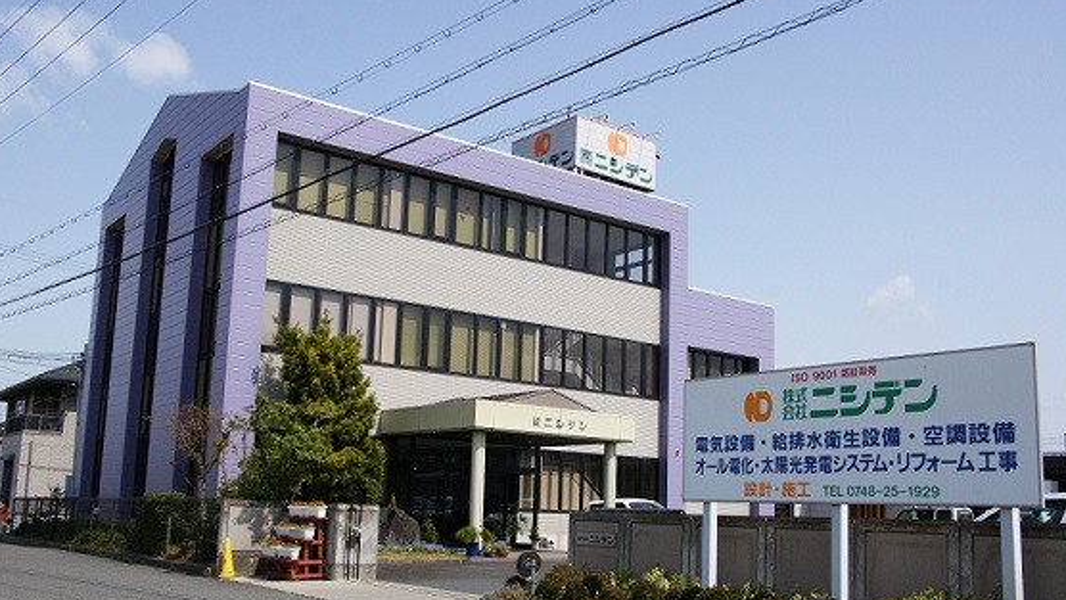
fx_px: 990
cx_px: 536
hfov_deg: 56.6
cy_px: 338
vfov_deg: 33.7
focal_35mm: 35
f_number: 11
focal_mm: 22
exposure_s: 1/1250
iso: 800
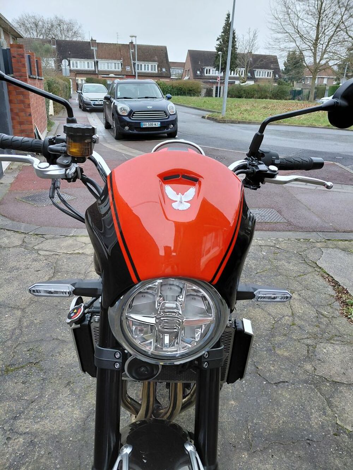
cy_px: 235
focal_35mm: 25
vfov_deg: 69.4
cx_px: 176
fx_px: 340
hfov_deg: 54.9
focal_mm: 4.69
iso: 50
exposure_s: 1/174
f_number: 1.8
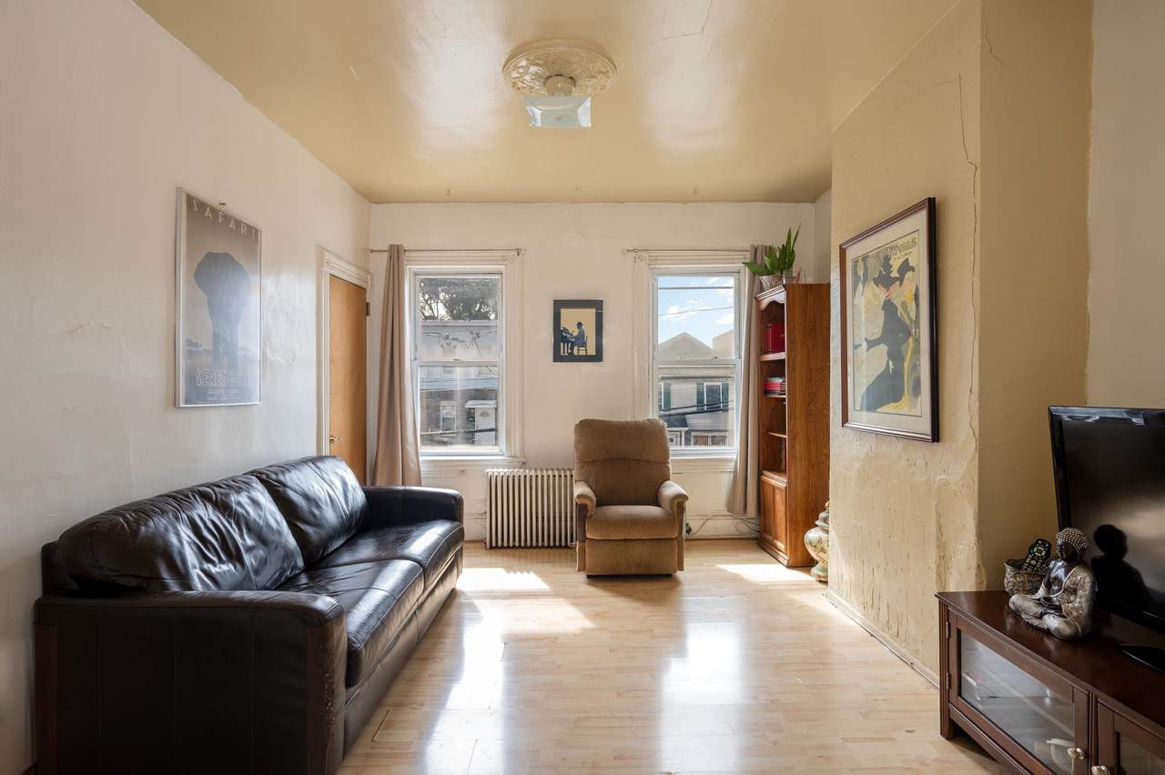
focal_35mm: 18
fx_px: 582
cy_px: 388
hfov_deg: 90.0
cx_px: 582
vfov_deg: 67.3
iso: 100
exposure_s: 1/13
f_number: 8
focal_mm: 18
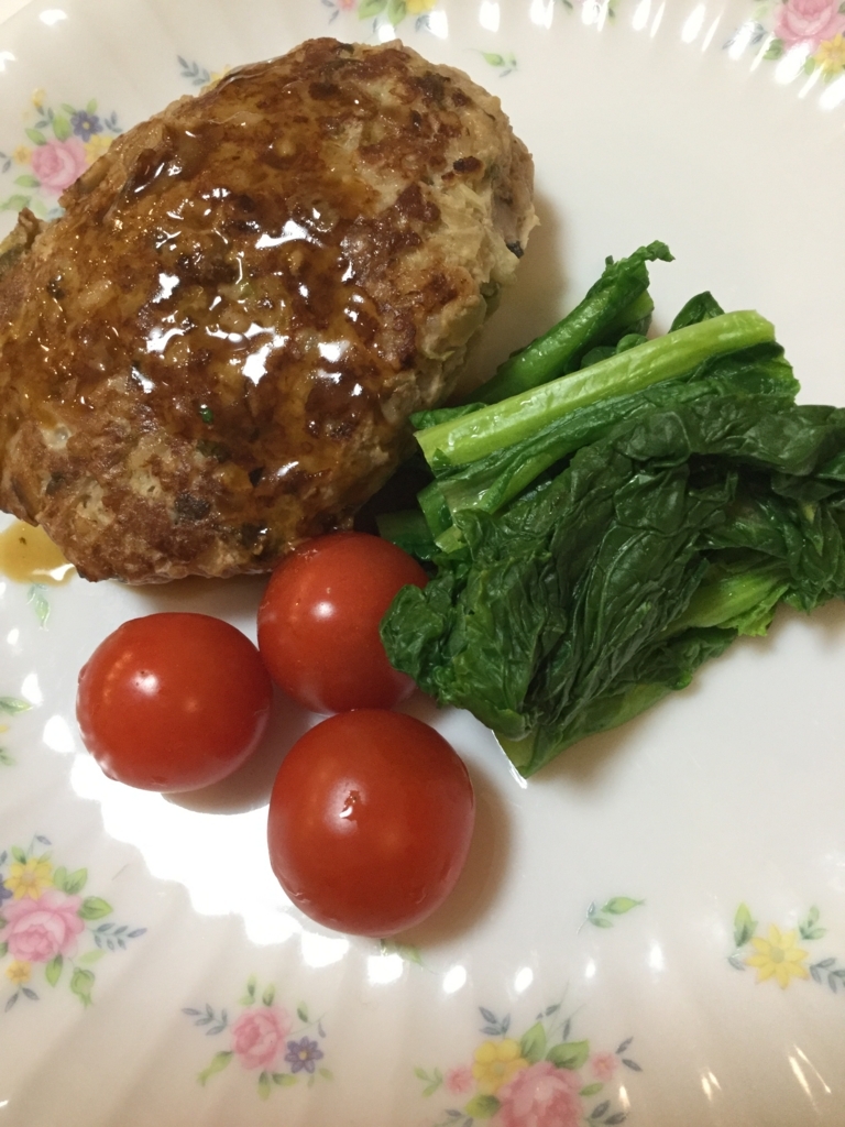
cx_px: 422
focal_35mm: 31
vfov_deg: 58.4
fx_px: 1009
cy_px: 564
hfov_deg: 45.4
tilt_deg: -69.2
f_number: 2.4
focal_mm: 3.3
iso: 125
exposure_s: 1/30
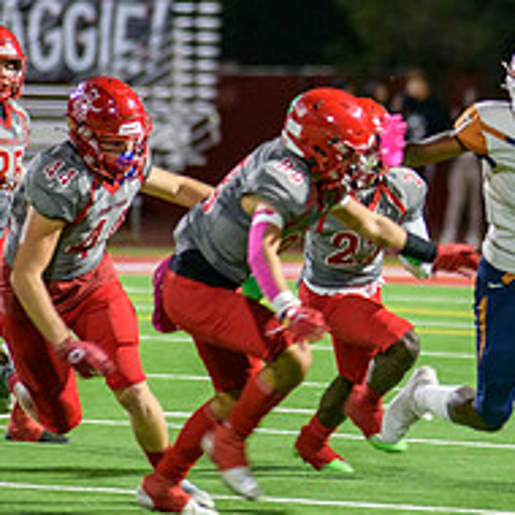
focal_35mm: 518
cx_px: 501
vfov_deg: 3.4
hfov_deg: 3.4
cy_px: 123
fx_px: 8719
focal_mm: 200
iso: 1600
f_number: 2.8
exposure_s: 1/250
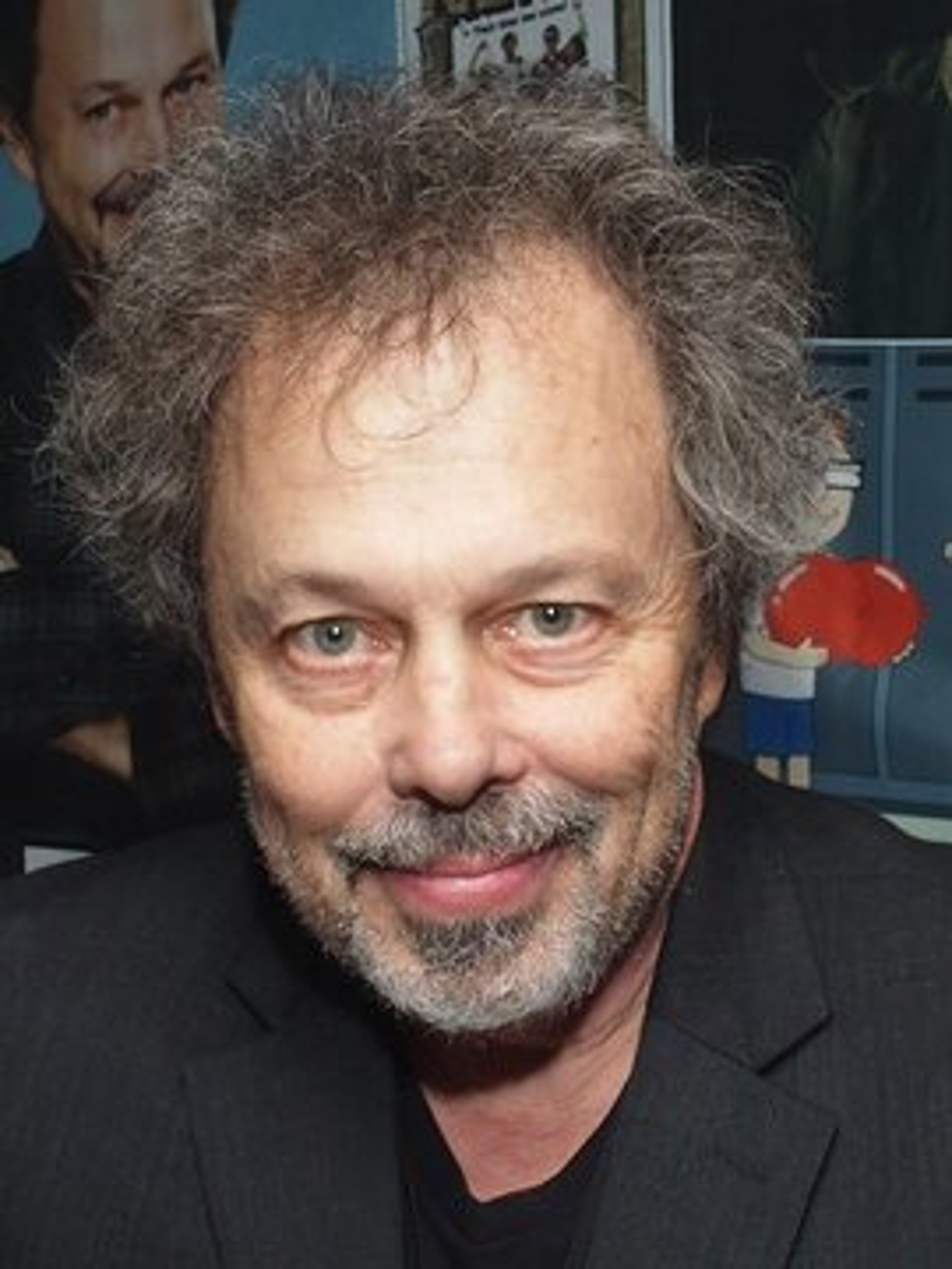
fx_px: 1980
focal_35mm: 54
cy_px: 634
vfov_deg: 35.5
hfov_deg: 27.0
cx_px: 476
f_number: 4.5
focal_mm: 11.4
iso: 200
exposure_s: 1/125
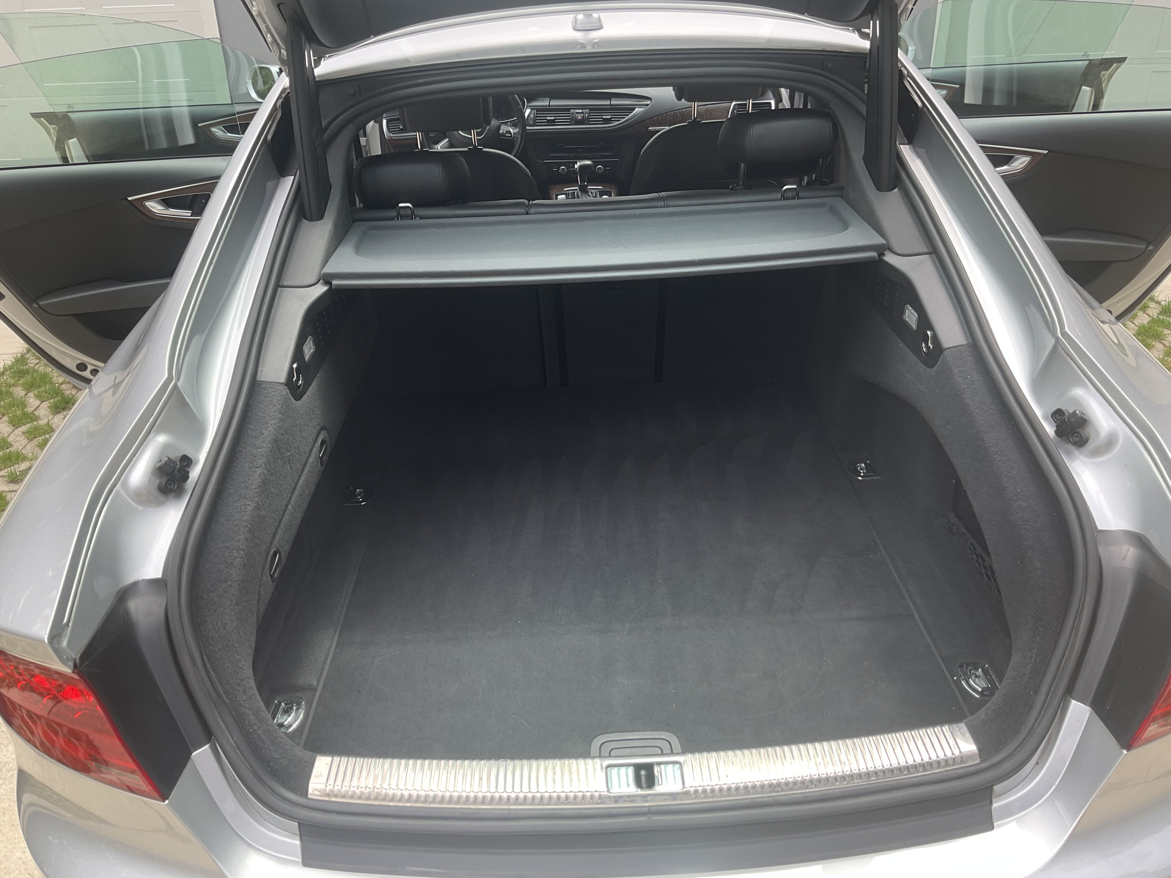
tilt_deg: -26.5
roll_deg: +0.3
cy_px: 439
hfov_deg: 61.7
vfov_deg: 48.2
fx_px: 981
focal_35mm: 29
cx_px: 586
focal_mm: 3
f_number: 1.8
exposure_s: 1/155
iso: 16
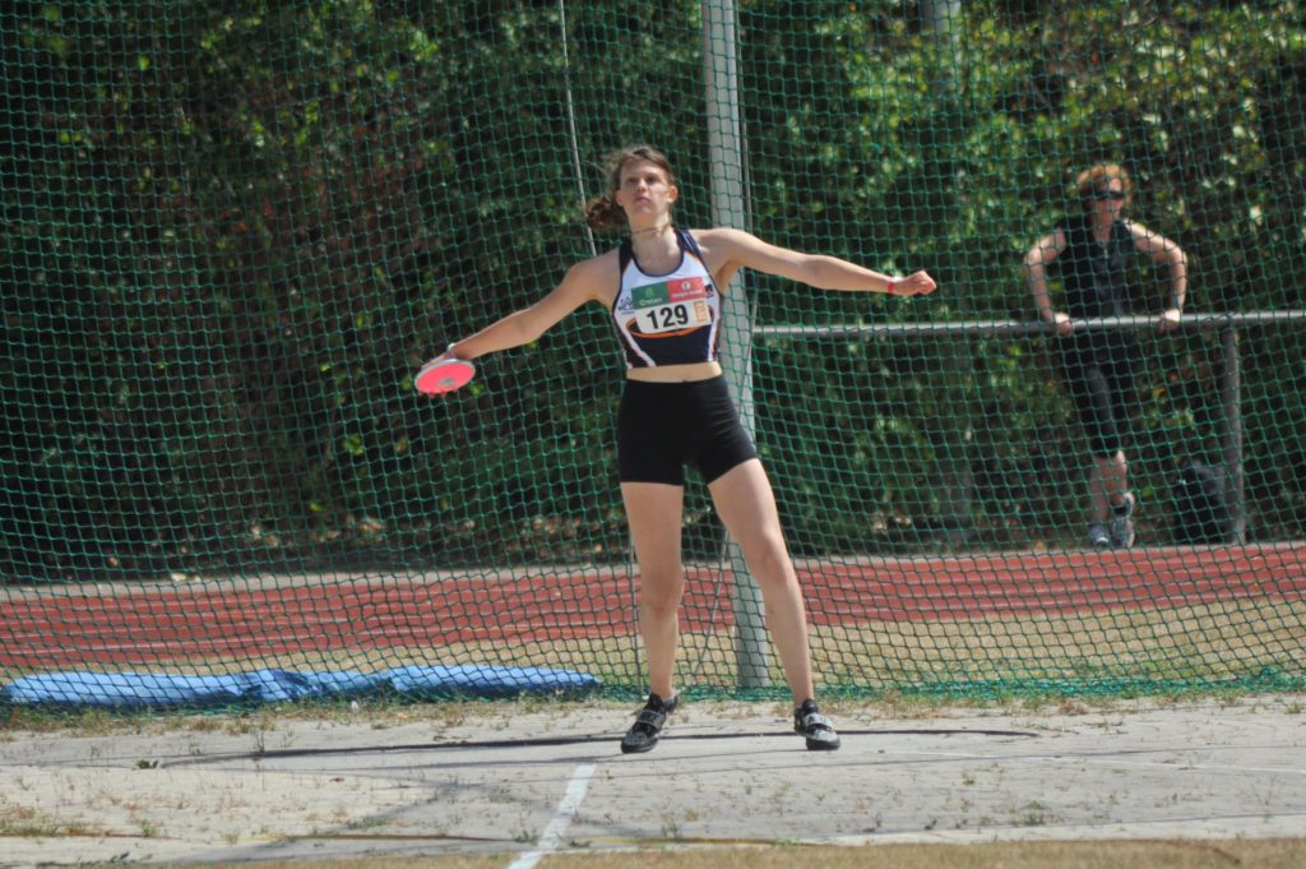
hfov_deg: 6.9
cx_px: 653
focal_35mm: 300
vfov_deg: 4.6
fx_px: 10874
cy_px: 434
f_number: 5.6
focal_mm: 300
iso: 500
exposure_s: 1/3200
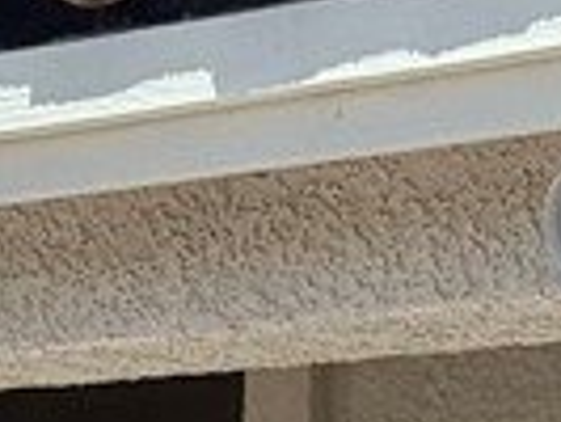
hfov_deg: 5.4
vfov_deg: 3.9
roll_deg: -1.2
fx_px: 5986
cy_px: 1464
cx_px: 127
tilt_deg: -5.6
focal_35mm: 369
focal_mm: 6.76
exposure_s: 1/4310
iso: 64
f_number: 1.78
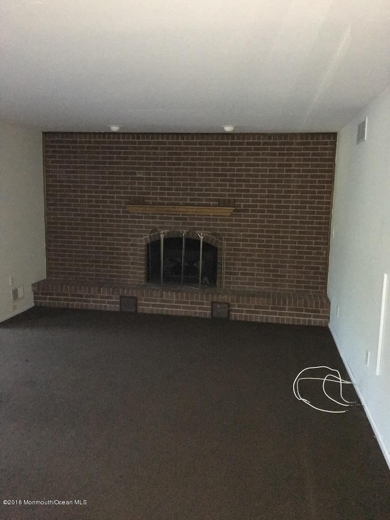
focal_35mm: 29
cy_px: 260
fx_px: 436
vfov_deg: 61.7
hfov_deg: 48.2
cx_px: 195
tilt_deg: -9.4
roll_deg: -2.0
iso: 1000
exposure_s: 1/16
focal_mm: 4.15
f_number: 2.2
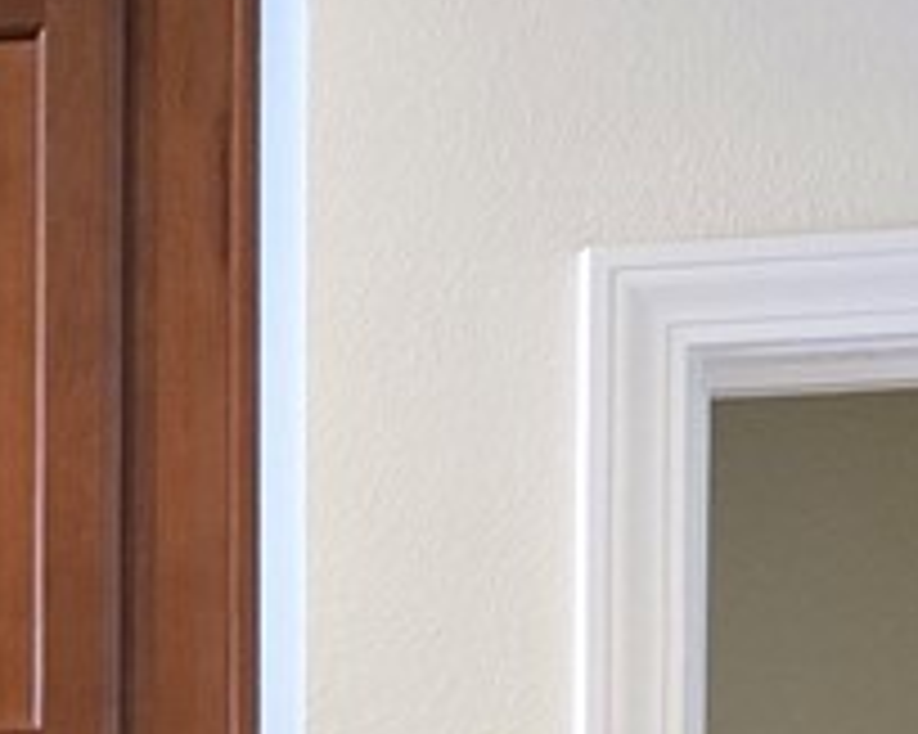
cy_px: 1801
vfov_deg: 8.1
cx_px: -927
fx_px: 4780
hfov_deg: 10.1
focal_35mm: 176
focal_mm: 6.3
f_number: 1.7
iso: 800
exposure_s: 1/120
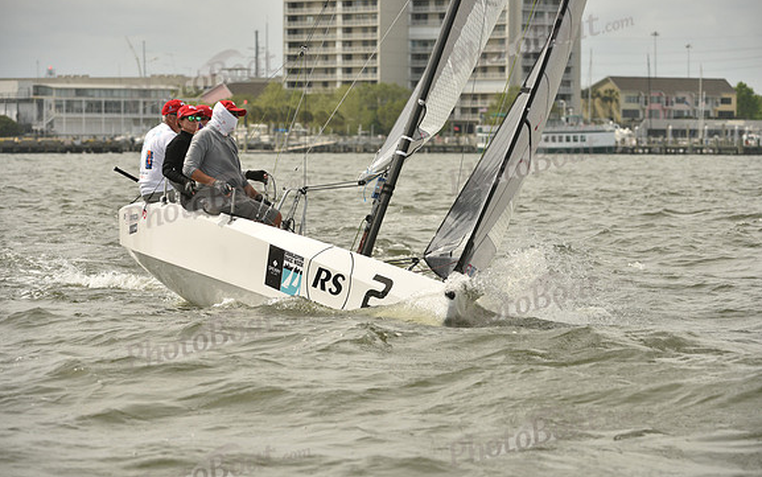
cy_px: 249
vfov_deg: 6.4
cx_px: 380
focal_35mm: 205
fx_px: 4258
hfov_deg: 10.2
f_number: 6.3
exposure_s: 1/1600
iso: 320
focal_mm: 200
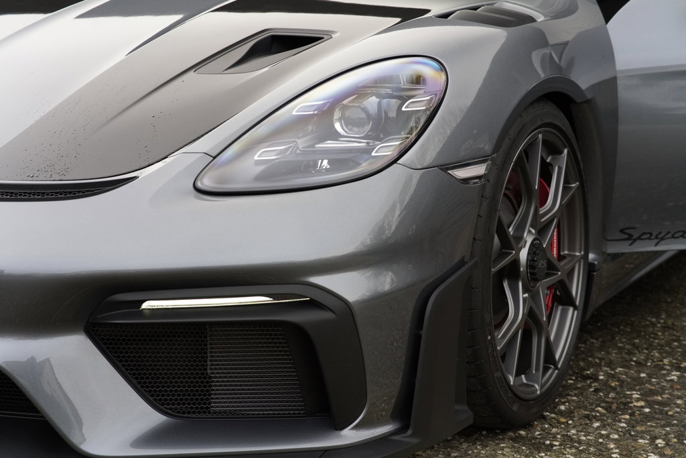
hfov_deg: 23.9
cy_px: 229
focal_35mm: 85
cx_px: 343
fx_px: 1620
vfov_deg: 16.1
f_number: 5.6
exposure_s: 1/160
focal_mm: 85
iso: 1600
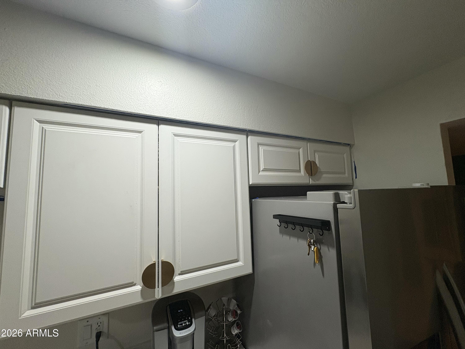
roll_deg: +2.1
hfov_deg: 102.1
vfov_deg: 85.7
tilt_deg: +6.1
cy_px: 174
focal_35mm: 14
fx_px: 188
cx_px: 232
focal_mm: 2.22
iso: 160
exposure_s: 1/120
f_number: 2.2
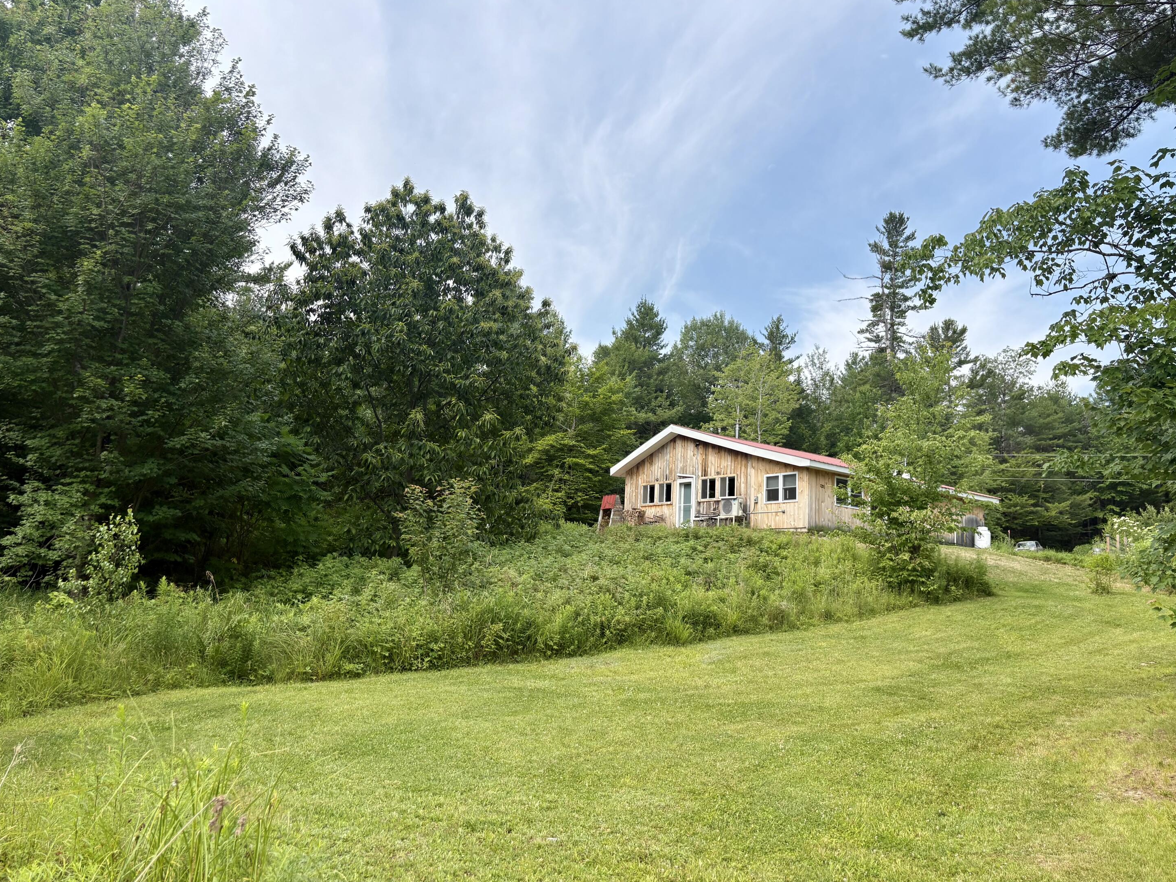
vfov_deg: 51.4
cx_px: 607
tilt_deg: +11.8
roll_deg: -2.2
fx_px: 917
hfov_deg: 65.3
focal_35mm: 27
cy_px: 428
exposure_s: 1/2283
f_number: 1.6
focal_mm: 5.96
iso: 50
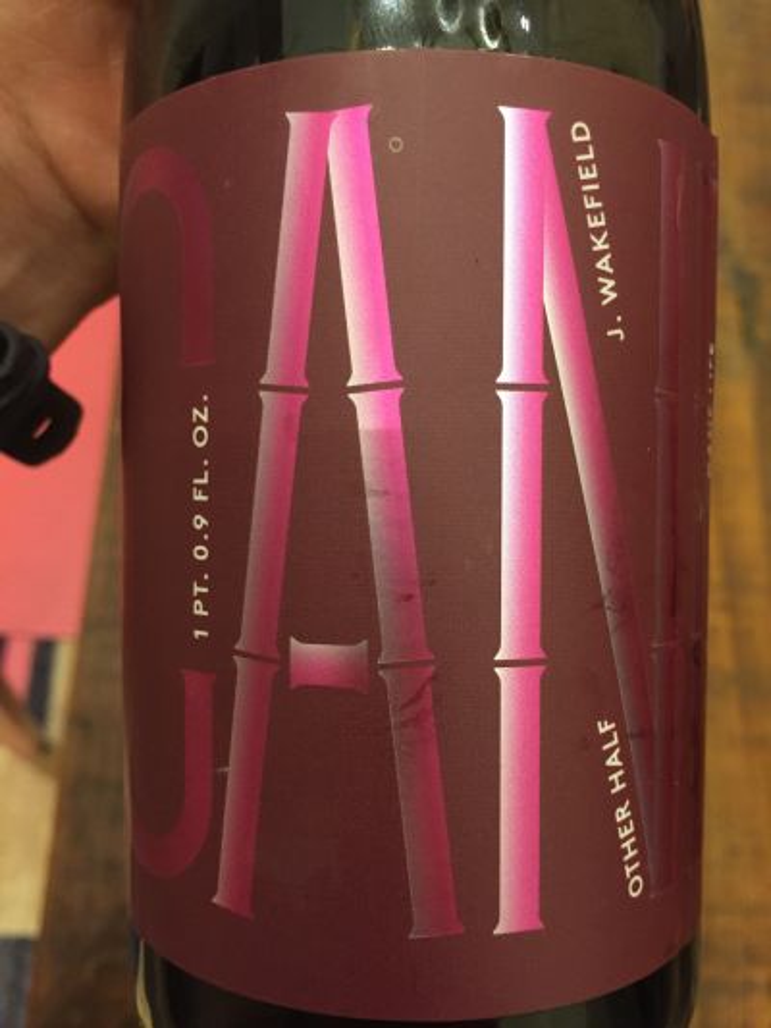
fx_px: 861
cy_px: 514
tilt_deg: -69.3
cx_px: 386
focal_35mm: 29
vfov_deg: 61.6
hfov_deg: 48.2
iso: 160
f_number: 2.2
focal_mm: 4.15
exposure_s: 1/30
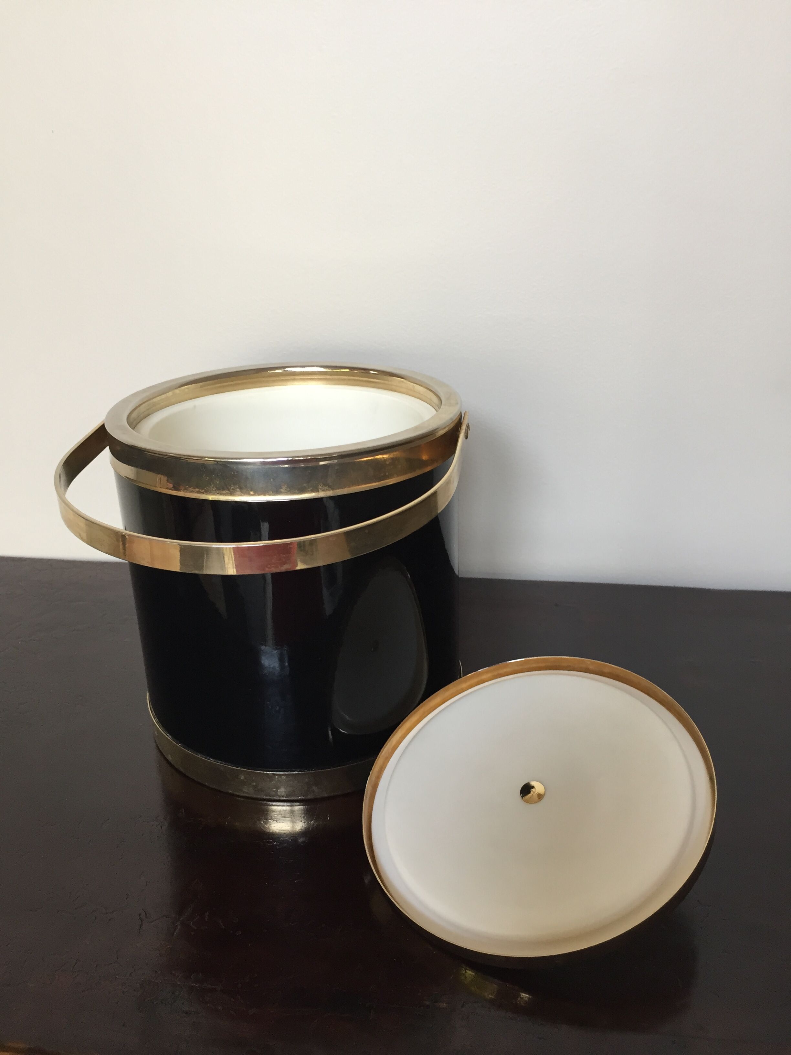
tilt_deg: -23.7
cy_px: 528
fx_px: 884
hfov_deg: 48.2
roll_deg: +2.0
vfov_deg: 61.7
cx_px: 396
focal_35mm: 29
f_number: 2.2
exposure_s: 1/33
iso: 100
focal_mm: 4.15
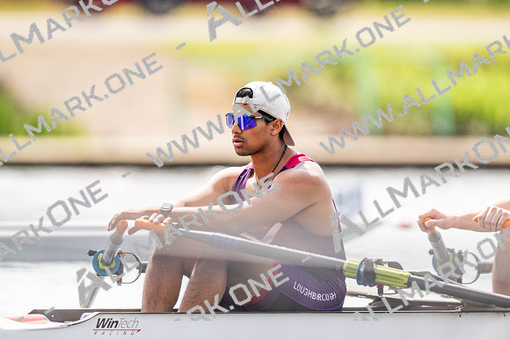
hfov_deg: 3.4
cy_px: 170
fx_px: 8502
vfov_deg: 2.3
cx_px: 255
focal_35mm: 600
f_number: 4
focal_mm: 600
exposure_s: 1/2500
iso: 720
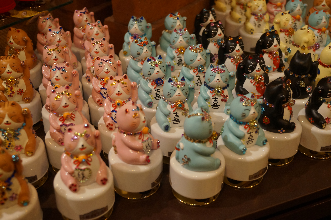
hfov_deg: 46.4
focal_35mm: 42
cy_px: 110
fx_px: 386
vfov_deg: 31.8
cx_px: 166
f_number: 4.5
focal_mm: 28
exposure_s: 1/60
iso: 640
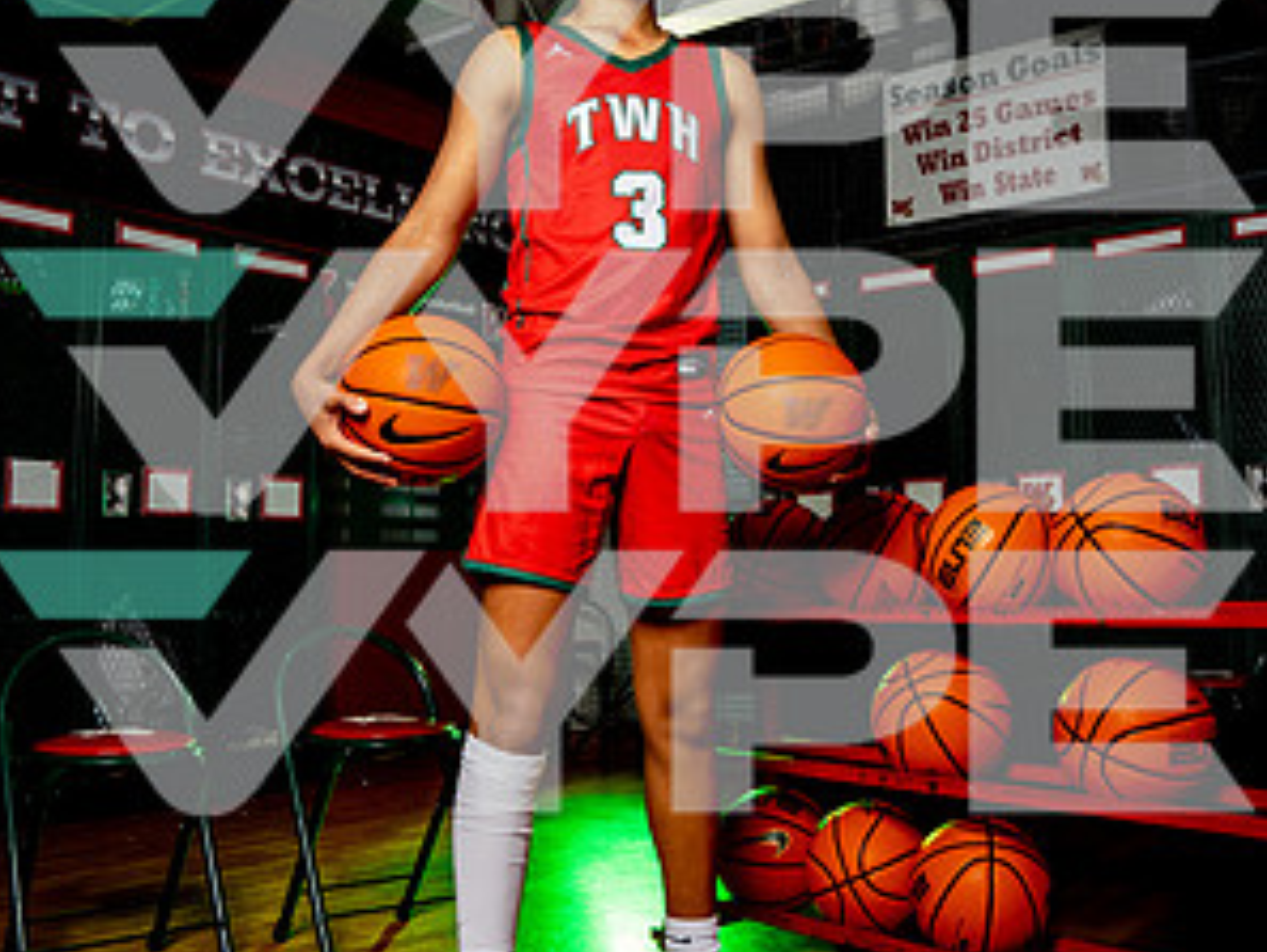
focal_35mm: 35
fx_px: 1282
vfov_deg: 40.6
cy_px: 384
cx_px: 631
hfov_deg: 52.6
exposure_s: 1/200
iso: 200
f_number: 8
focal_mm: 24
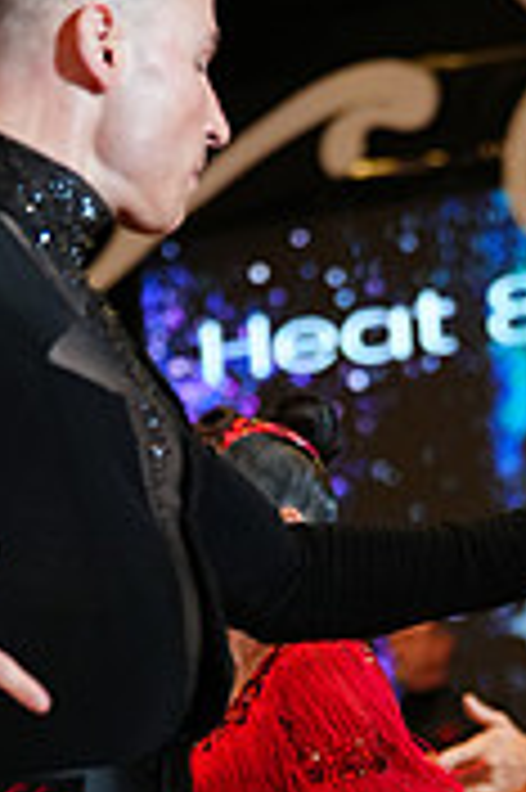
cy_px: 972
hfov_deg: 5.9
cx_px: 636
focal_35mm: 231
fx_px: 5072
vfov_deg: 8.8
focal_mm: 70
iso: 2000
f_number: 2.8
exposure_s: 1/500
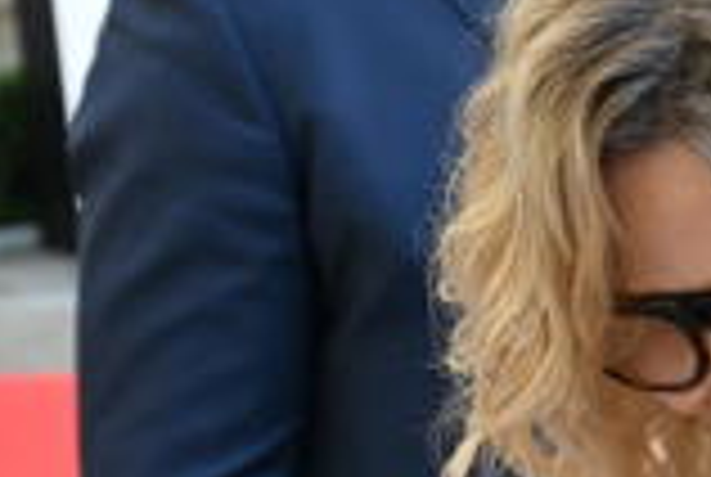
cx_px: 1364
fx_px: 2714
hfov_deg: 13.2
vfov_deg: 10.0
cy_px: 292
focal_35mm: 137
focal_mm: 31.5
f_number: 4.5
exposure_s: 1/500
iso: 1250
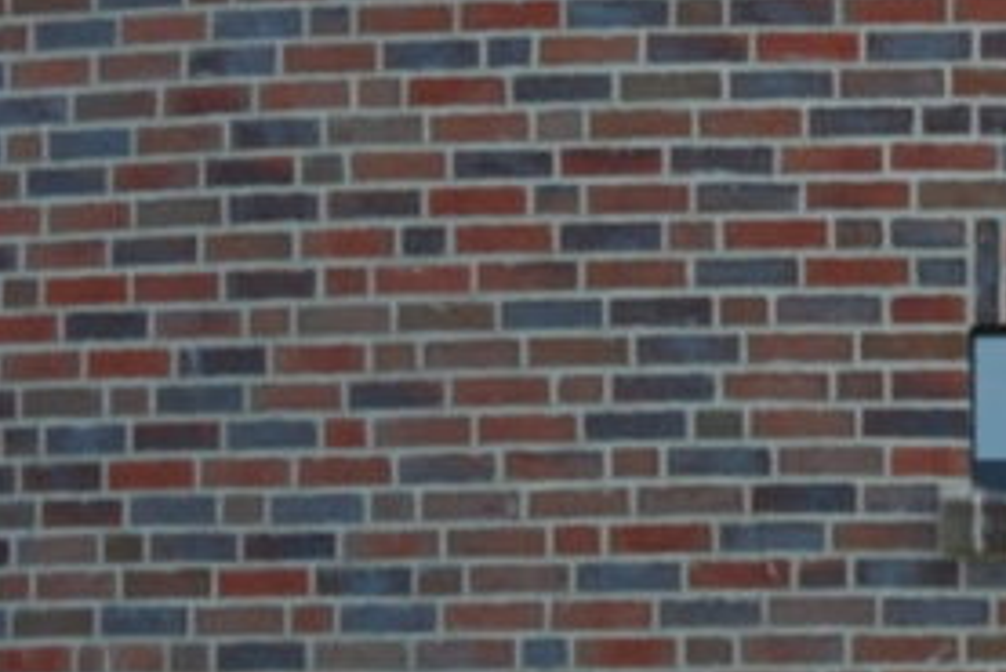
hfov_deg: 4.7
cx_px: 690
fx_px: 12224
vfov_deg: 3.1
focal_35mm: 437
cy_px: -338
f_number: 4.8
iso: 200
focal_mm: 45
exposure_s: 1/80
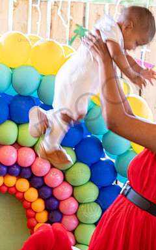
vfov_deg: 10.8
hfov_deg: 6.8
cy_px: 125
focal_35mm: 194
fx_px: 1320
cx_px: 95
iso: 3200
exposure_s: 1/60
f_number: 2.8
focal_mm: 83.8
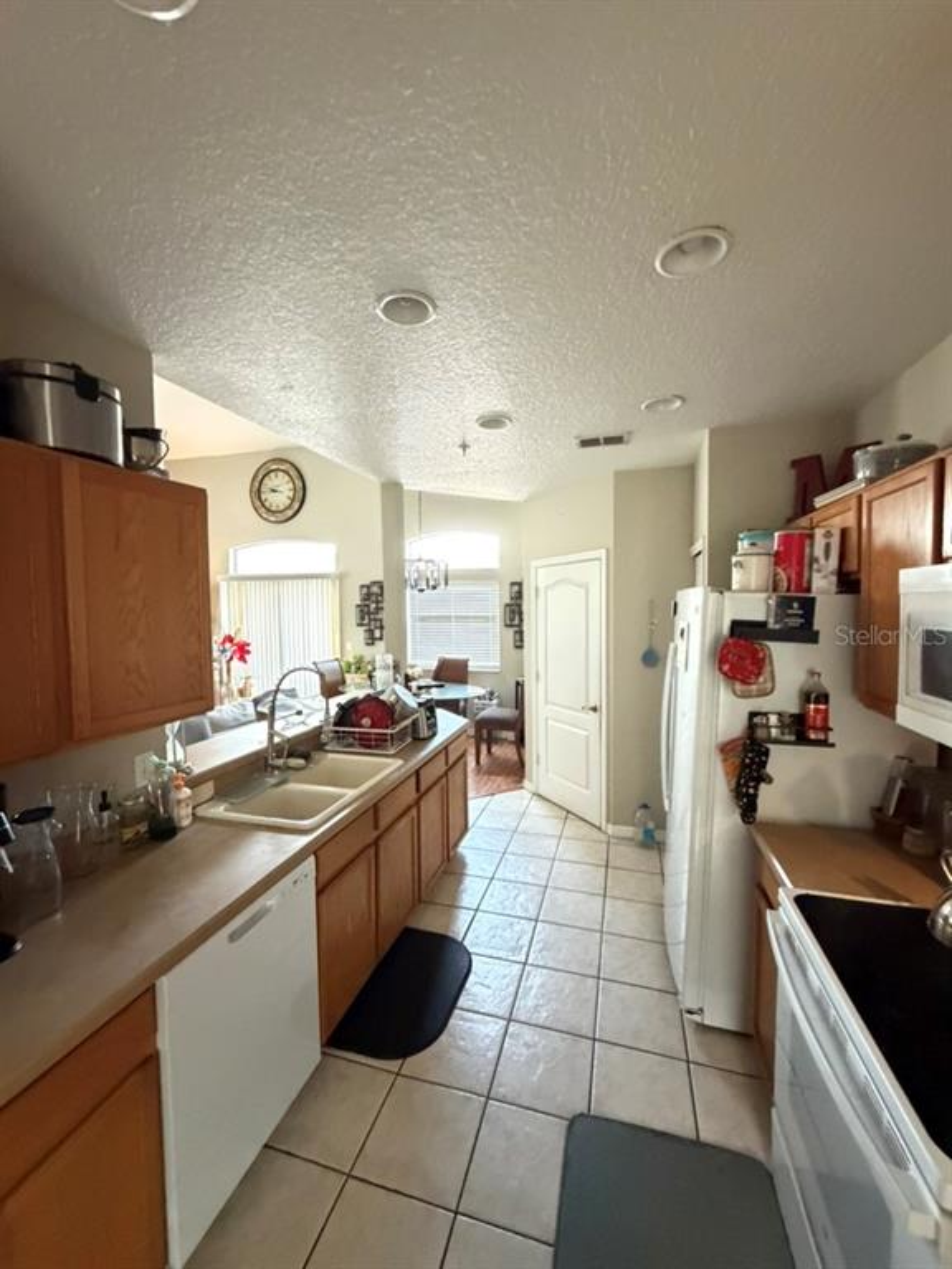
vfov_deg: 102.1
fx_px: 513
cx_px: 476
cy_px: 634
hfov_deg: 85.7
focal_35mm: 14
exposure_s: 1/40
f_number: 2.2
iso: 1250
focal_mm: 2.22
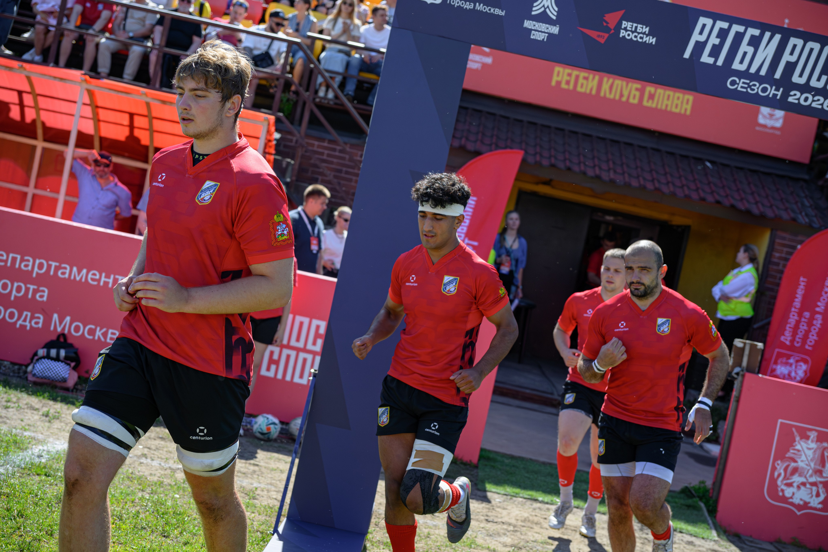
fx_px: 1288
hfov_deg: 35.6
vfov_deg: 24.2
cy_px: 276
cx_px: 414
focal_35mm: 56
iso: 200
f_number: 4
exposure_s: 1/2500
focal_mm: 56
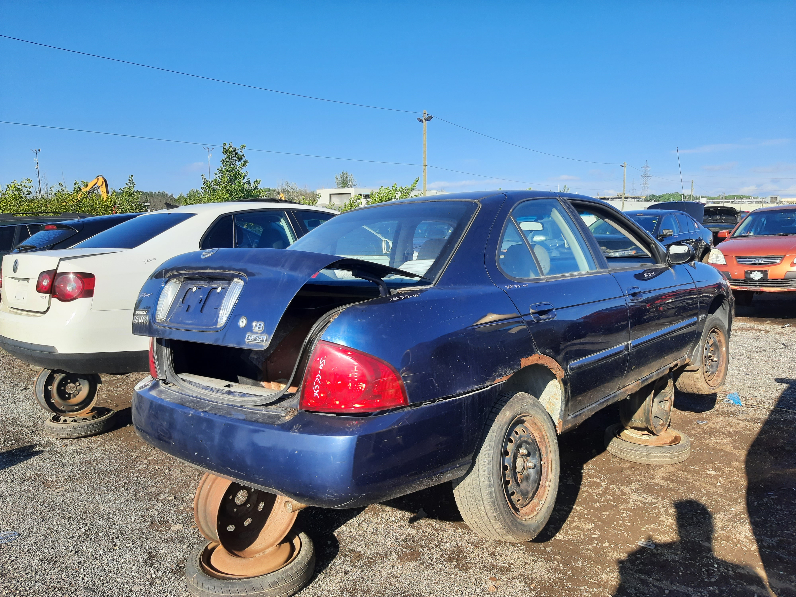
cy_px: 298
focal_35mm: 26
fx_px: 598
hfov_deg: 67.3
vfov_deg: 53.1
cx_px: 398
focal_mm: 3.92
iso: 40
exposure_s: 1/1126
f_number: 1.7
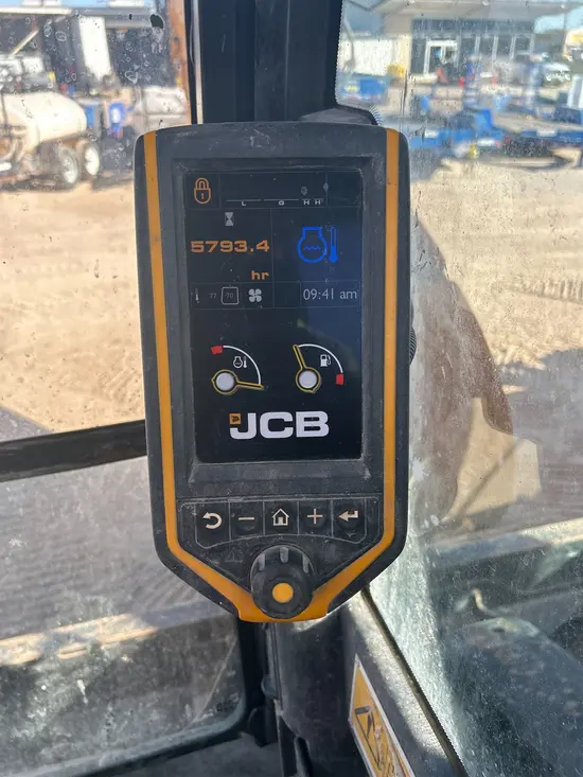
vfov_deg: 67.3
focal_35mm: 26
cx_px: 292
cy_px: 388
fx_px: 584
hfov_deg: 53.1
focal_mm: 5.7
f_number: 1.5
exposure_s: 1/743
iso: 50
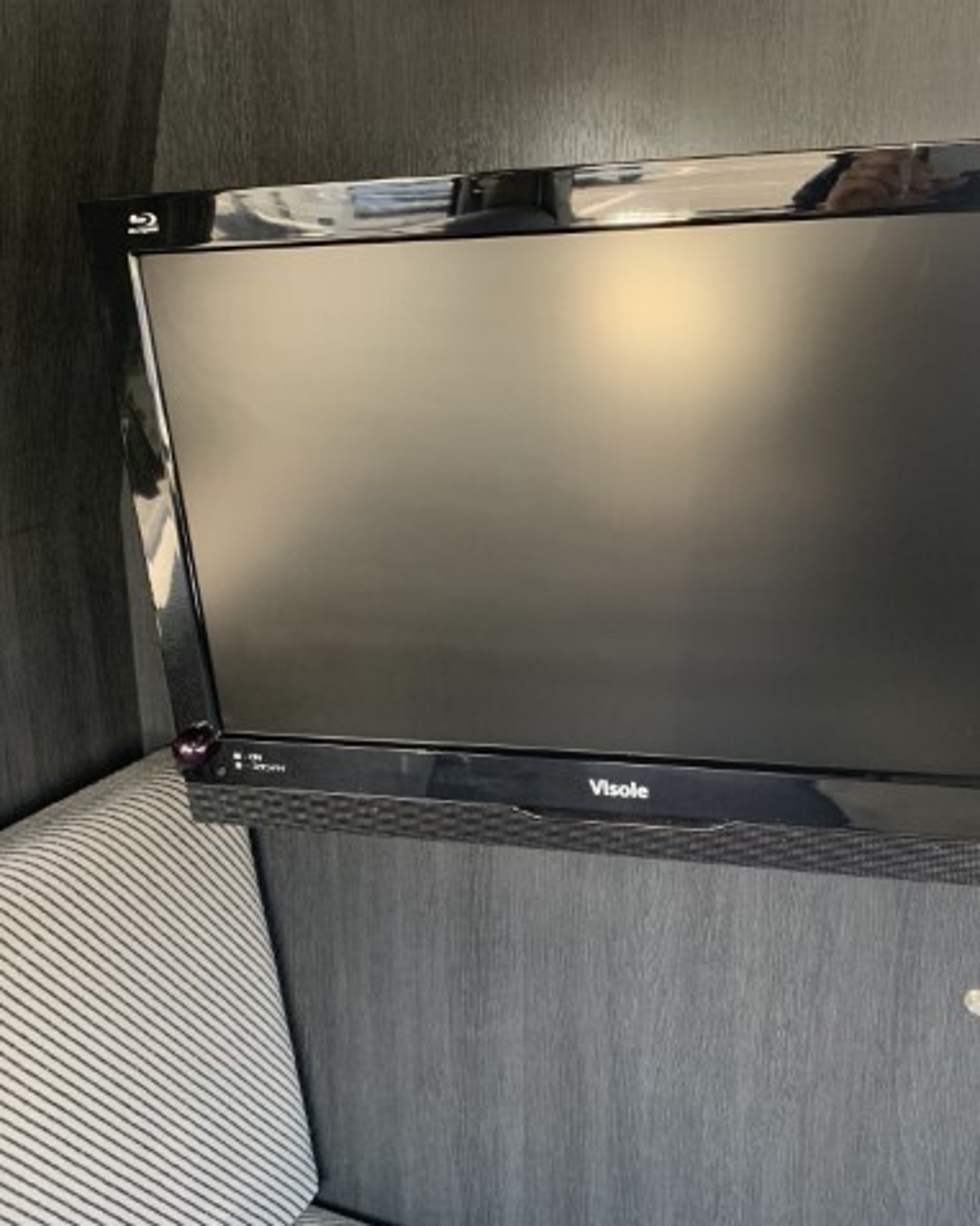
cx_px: 570
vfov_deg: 52.9
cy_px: 613
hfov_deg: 43.2
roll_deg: -0.1
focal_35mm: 34
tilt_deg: -15.7
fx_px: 1233
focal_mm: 4.25
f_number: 1.8
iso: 320
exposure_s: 1/60
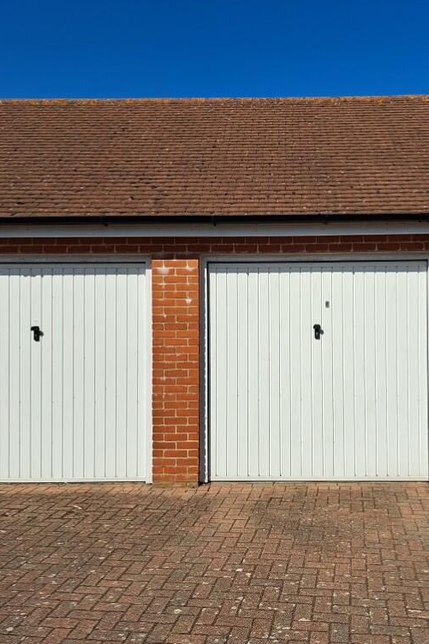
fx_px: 608
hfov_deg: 38.7
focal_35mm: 34
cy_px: 319
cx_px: 258
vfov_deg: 55.8
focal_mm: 5.23
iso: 50
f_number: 1.8
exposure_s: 1/1988
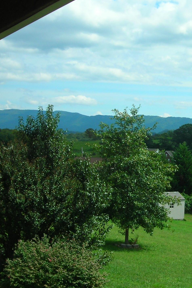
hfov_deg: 18.5
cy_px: 122
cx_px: 181
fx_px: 576
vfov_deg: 28.0
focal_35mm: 72
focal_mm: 6.3
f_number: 6.4
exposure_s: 1/242
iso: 50
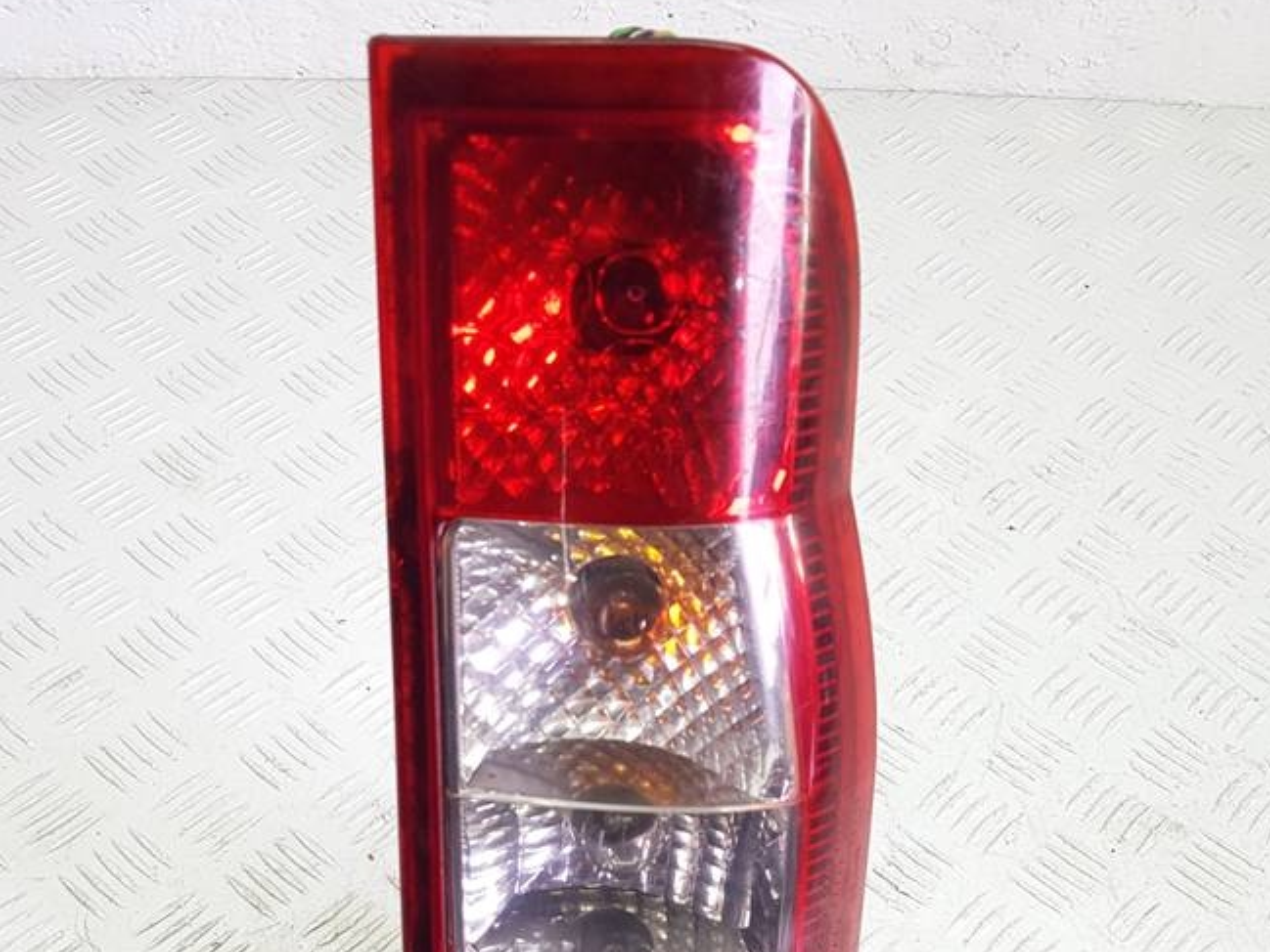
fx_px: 1504
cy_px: 723
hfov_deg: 45.7
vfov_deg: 34.4
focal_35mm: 41
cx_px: 560
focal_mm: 4.2
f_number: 1.7
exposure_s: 1/50
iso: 50
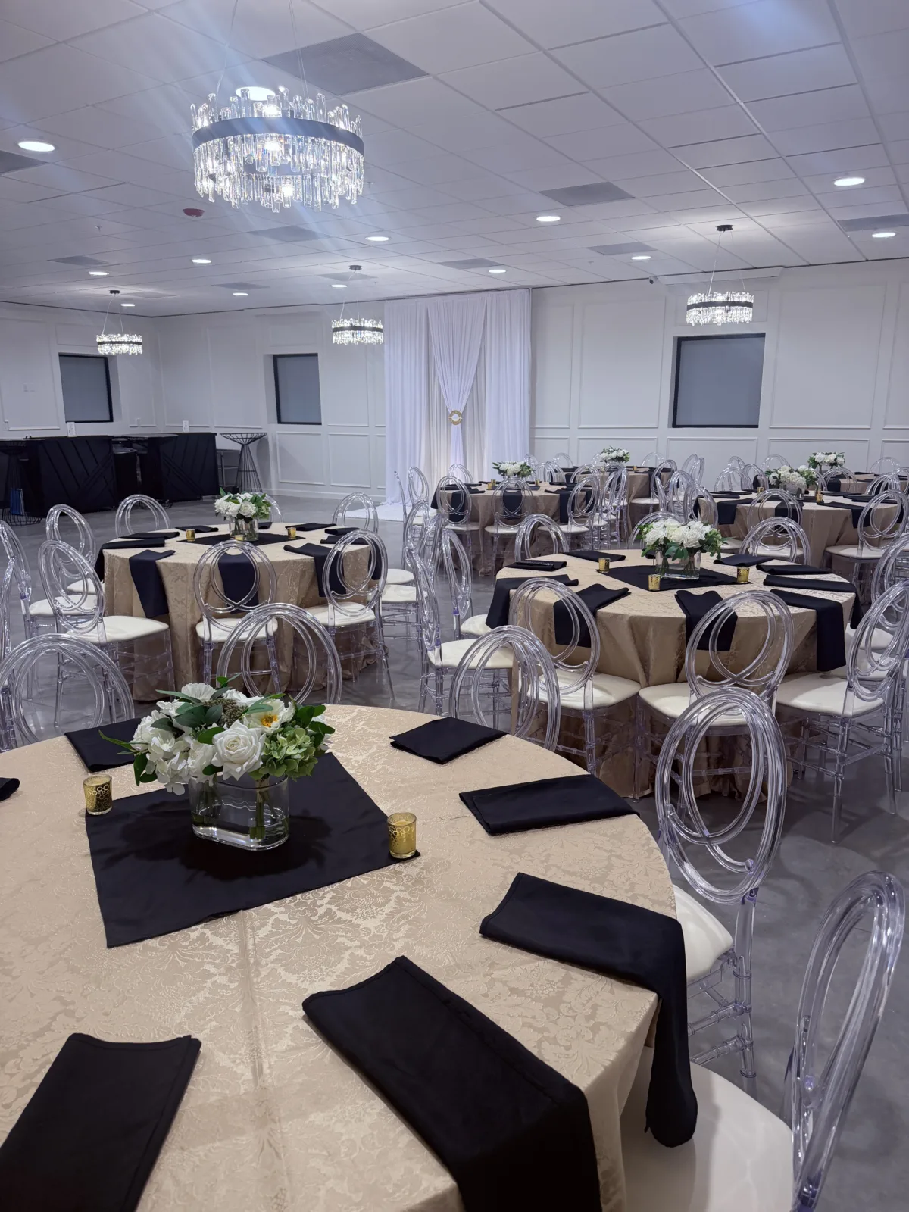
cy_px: 606
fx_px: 840
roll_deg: +0.6
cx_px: 454
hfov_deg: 56.8
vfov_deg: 71.6
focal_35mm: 24
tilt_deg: -13.4
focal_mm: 6.76
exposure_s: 1/190
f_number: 1.78
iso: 200
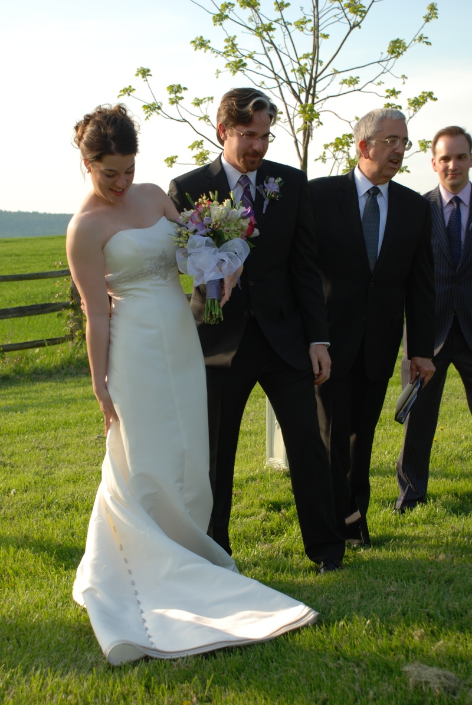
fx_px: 1177
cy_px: 352
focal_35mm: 60
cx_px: 236
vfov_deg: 33.4
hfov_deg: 22.7
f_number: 5.6
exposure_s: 1/125
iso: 100
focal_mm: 40
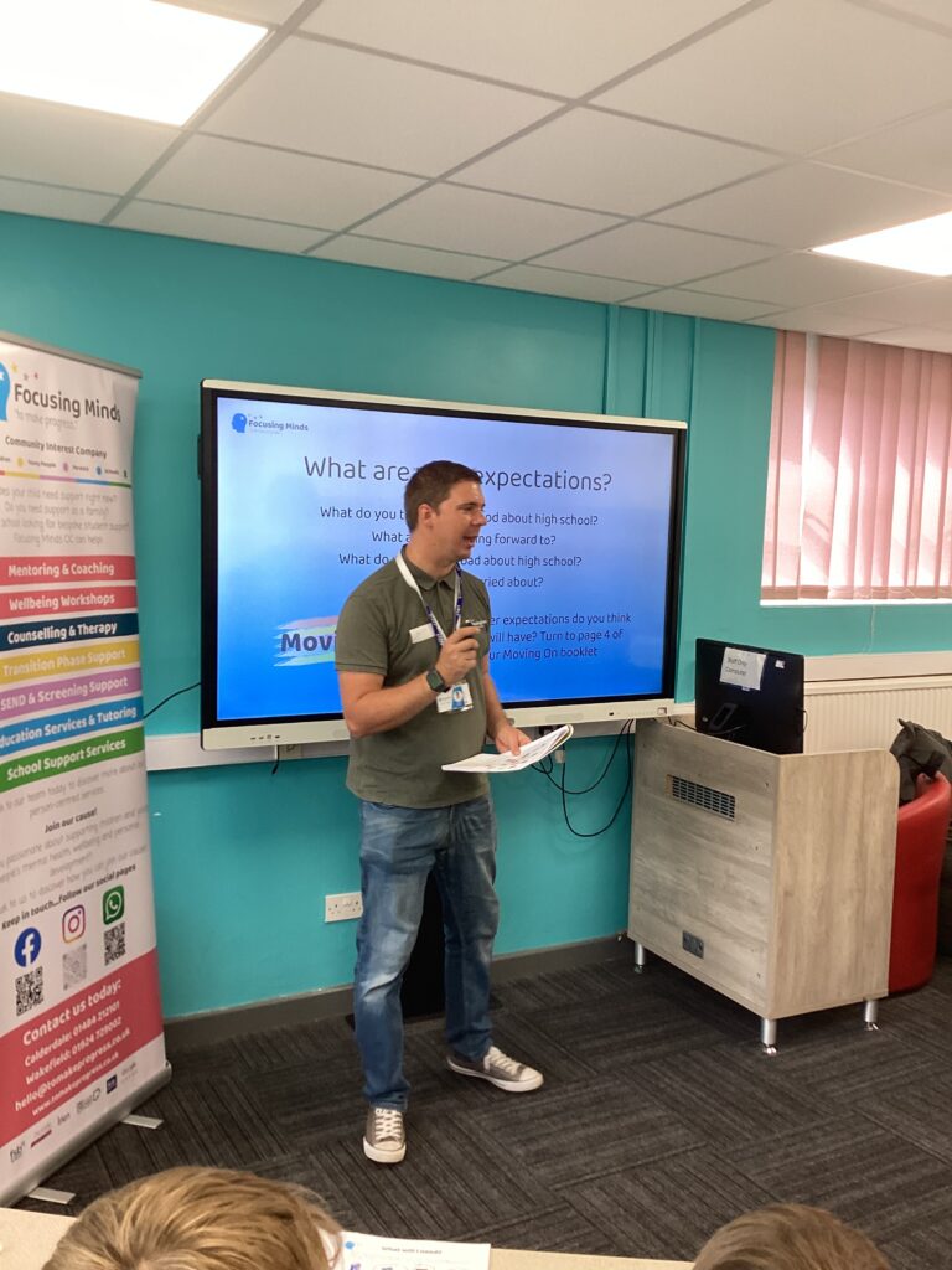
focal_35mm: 31
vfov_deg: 58.4
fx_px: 1137
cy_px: 635
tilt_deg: -6.1
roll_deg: -1.4
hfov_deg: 45.4
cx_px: 476
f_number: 2.4
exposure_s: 1/50
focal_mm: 3.3
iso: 64
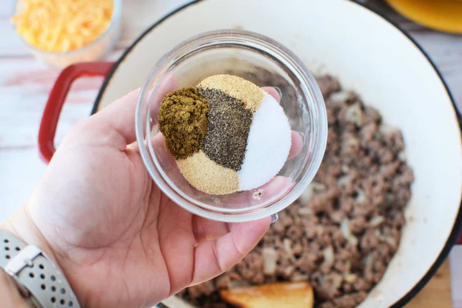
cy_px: 154
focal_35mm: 52
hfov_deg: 37.9
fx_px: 674
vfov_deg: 25.8
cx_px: 231
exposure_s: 1/80
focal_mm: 35
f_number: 4.5
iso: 400
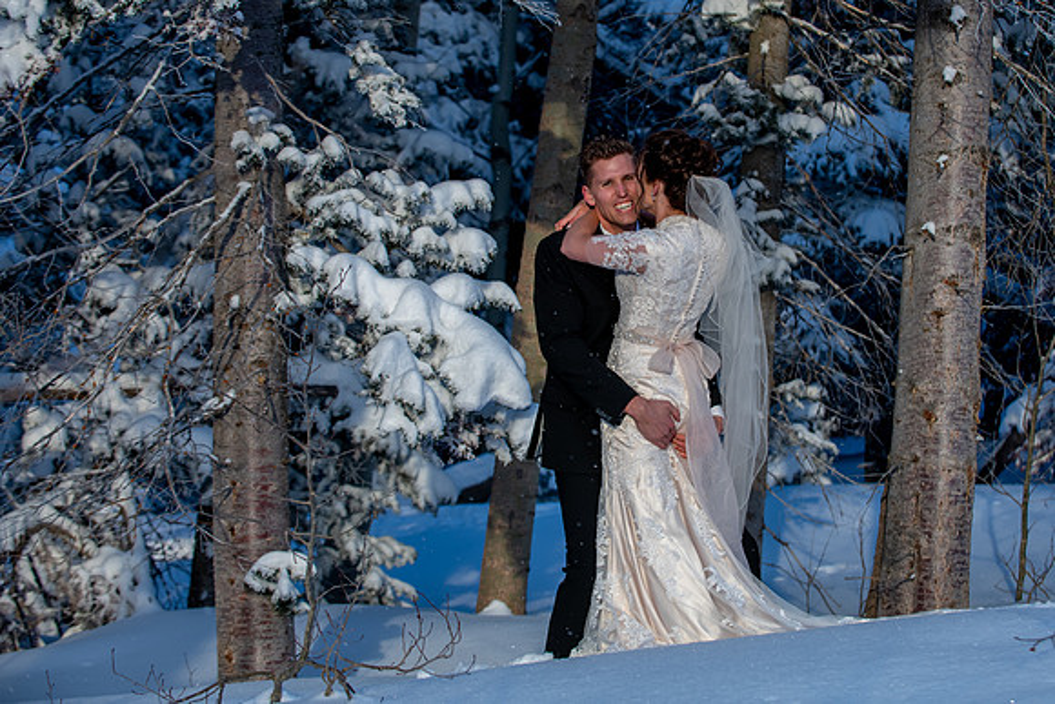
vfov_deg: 13.8
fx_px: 2895
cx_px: 609
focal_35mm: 99
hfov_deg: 20.6
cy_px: 258
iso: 320
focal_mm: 78
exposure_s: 1/400
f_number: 5
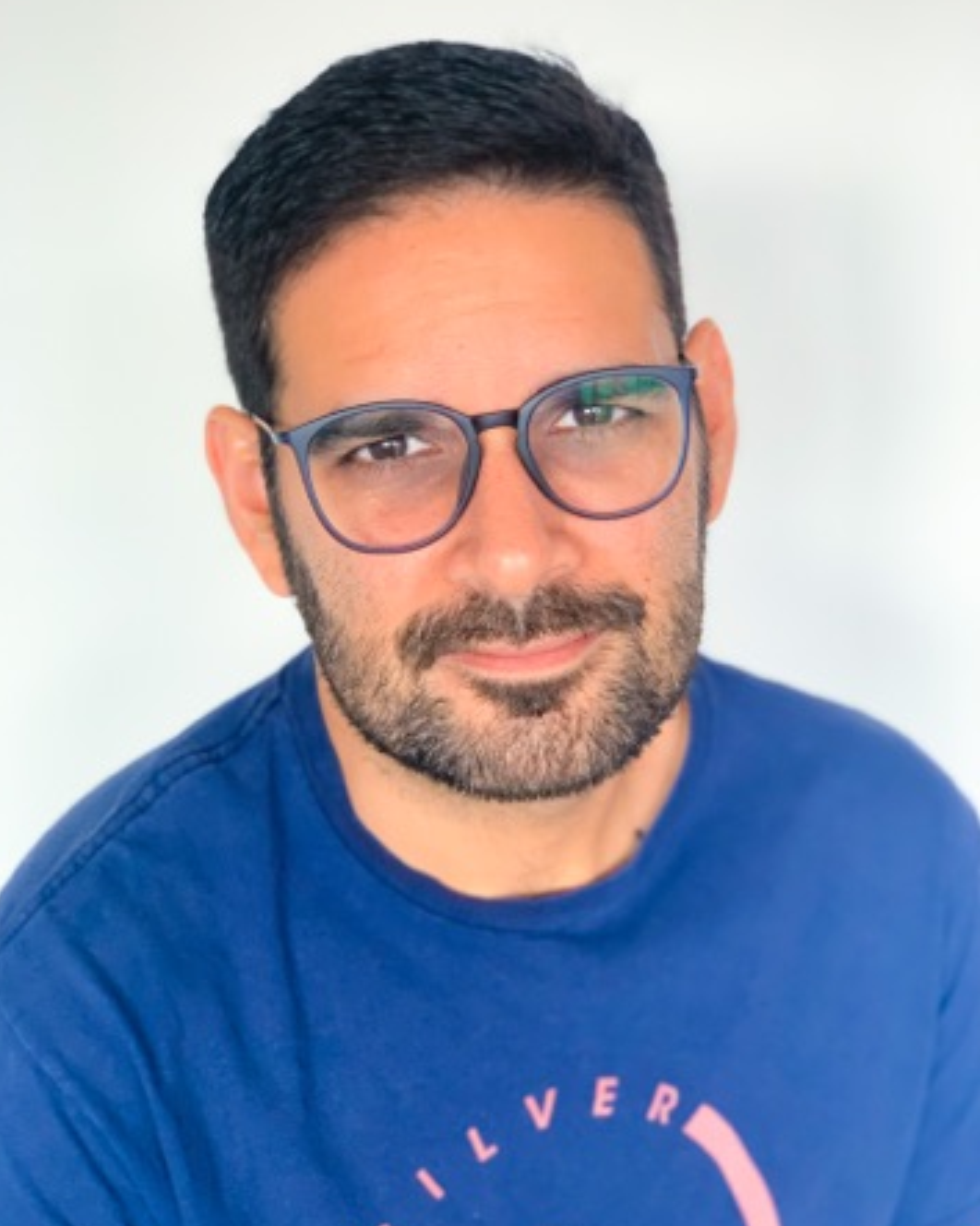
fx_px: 1995
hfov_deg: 27.6
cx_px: 484
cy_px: 581
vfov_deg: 34.2
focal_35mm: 55
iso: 125
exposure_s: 1/120
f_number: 2.4
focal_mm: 6
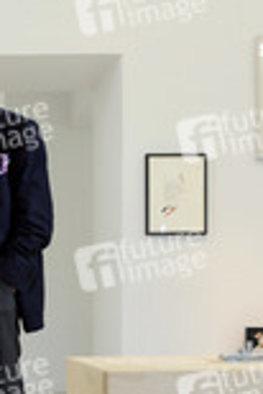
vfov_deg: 26.1
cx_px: -80
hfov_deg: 16.9
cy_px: 325
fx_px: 831
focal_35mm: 76
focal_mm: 26
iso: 400
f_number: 4.5
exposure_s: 1/125
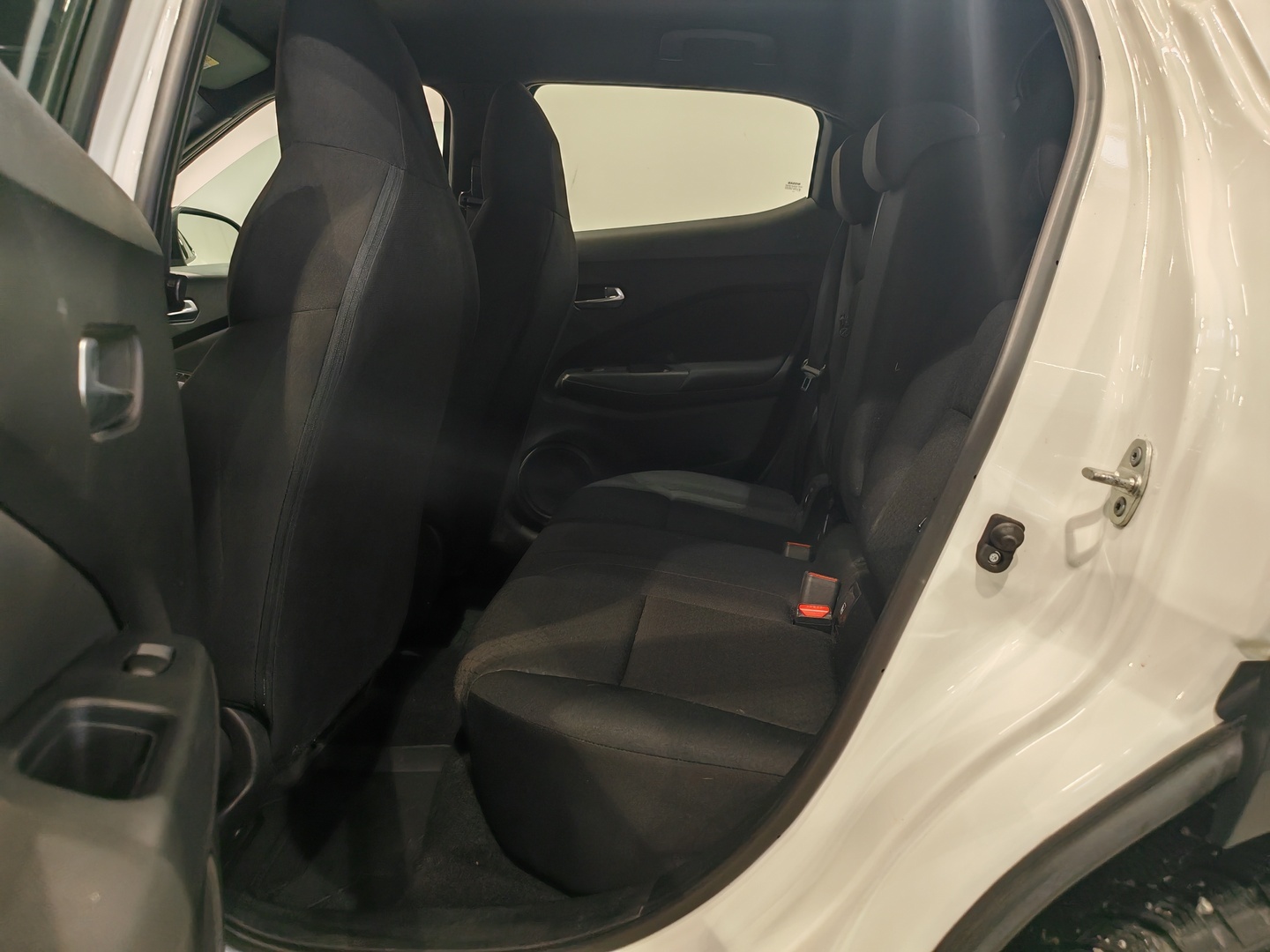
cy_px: 476
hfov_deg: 67.3
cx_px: 635
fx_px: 954
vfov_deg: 53.1
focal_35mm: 26
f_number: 1.6
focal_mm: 5.4
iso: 100
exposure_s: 1/100
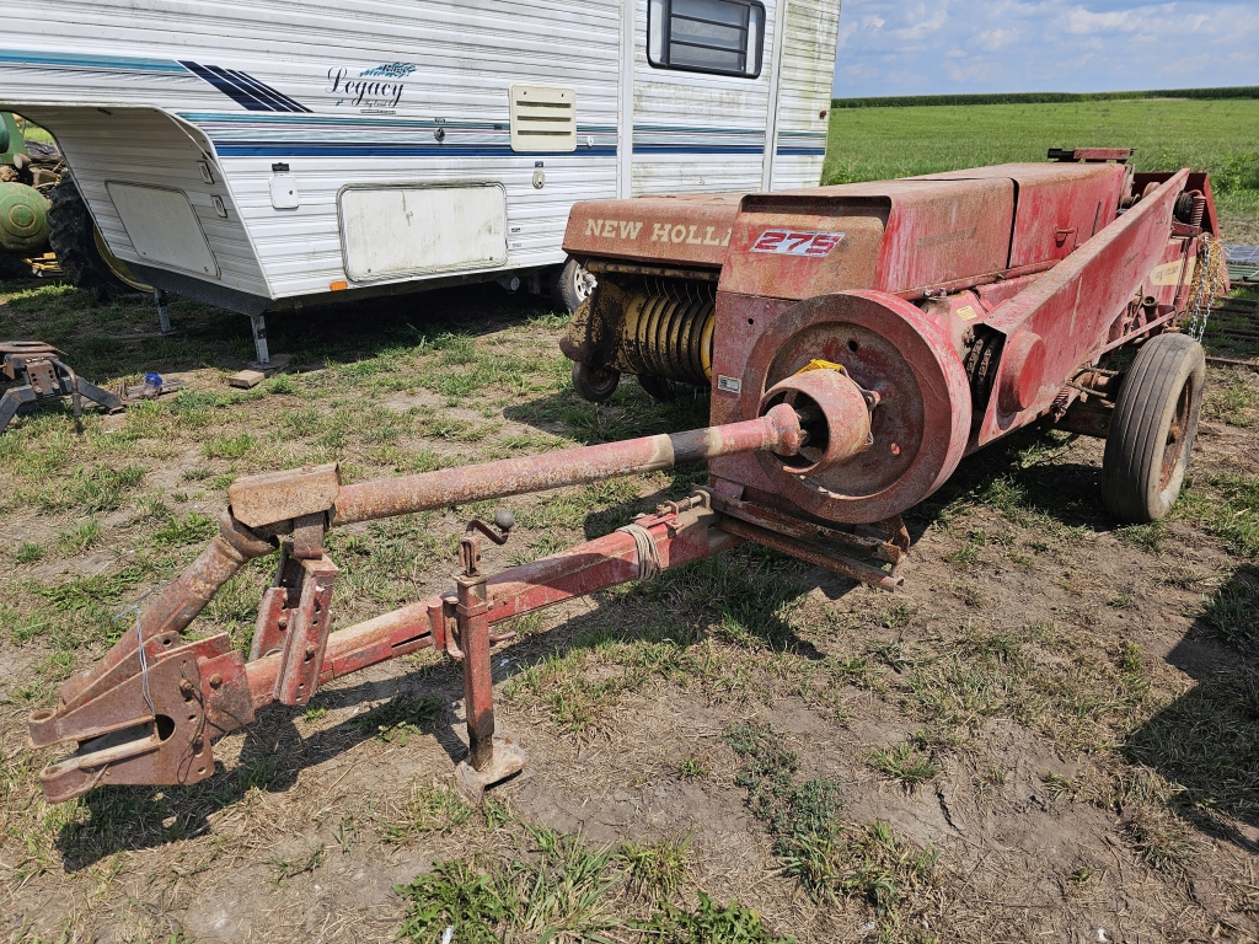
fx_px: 837
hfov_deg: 73.9
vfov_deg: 58.9
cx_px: 630
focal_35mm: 23
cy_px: 472
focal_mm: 6.3
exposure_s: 1/976
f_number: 1.7
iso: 10
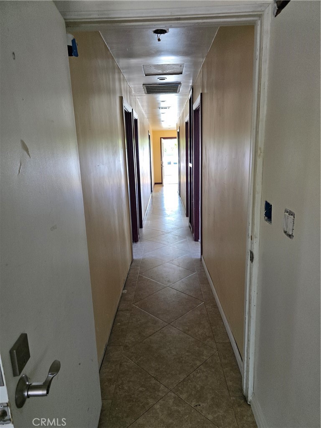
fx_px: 284
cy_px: 214
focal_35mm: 23
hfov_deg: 58.9
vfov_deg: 73.9
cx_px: 160
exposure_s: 1/180
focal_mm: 6.3
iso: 200
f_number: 1.7
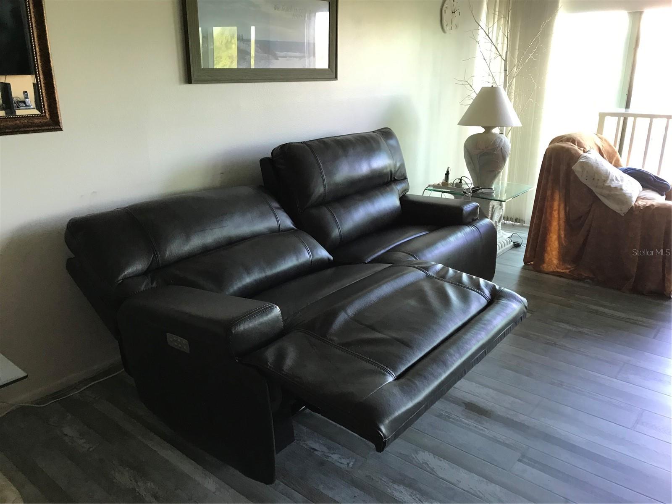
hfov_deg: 63.4
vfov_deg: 49.7
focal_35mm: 28
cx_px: 336
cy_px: 252
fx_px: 544
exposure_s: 1/20
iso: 40
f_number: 1.8
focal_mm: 3.99
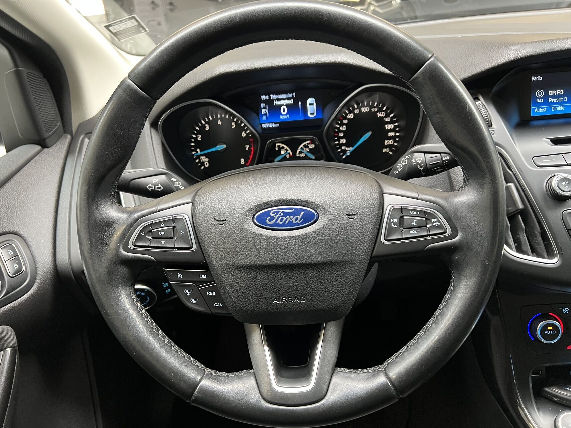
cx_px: 286
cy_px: 214
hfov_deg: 67.3
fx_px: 429
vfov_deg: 53.1
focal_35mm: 26
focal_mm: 5.7
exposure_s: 1/50
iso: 200
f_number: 1.5
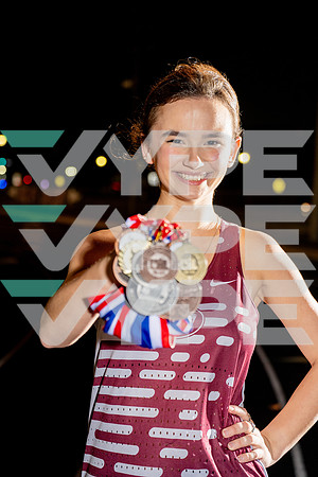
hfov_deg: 19.5
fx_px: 927
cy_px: 238
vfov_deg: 28.8
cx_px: 159
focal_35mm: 70
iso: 800
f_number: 4
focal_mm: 70
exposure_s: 1/250
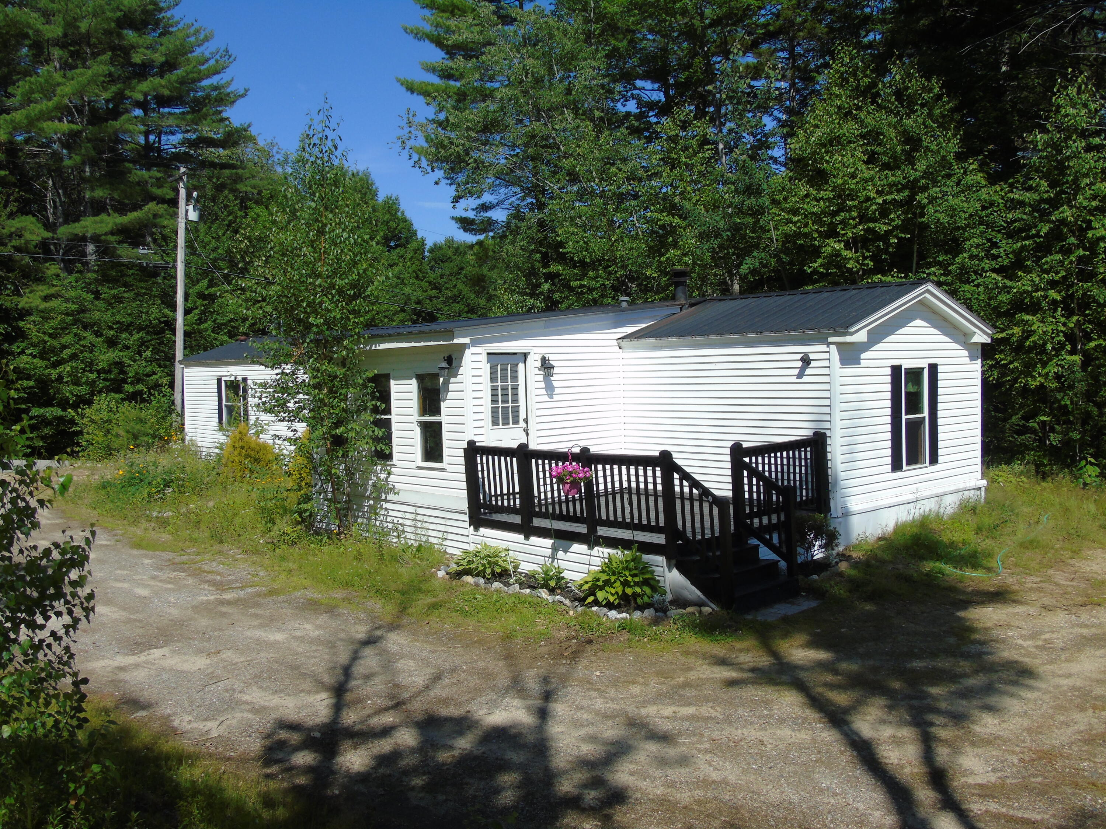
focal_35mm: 29
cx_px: 553
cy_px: 414
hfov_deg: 61.7
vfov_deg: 48.2
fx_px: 927
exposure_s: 1/1000
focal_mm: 5.2
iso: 80
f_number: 3.6
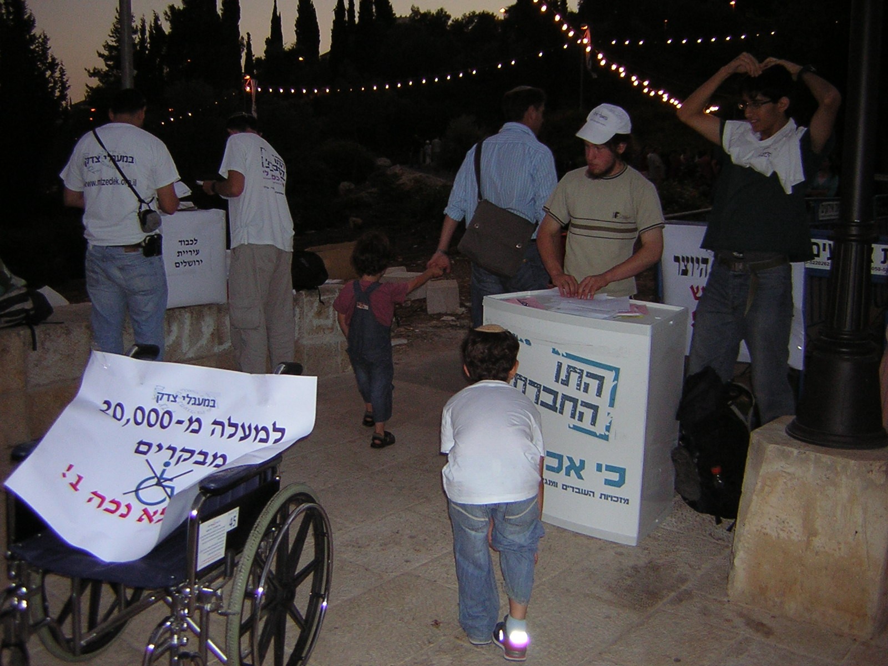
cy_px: 333
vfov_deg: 39.7
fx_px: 924
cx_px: 444
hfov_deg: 51.4
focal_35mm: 36
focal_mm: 4.7
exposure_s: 1/60.1
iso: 74
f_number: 2.6
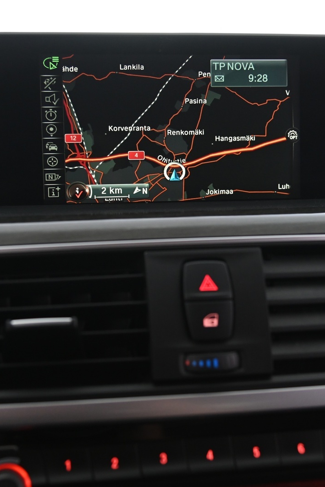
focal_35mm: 61
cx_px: 161
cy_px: 245
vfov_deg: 32.9
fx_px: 826
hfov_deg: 22.3
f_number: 4
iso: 2000
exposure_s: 1/20
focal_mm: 40
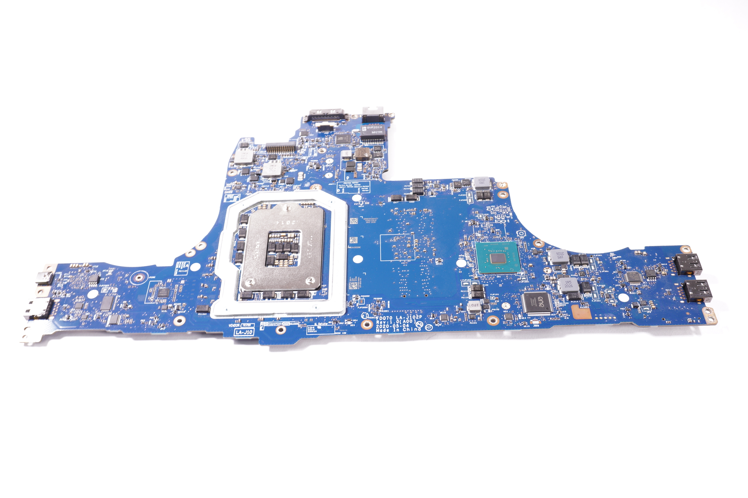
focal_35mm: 34
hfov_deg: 55.1
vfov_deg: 38.3
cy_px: 249
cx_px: 374
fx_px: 716
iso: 200
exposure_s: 1/25
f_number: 5.6
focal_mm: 23
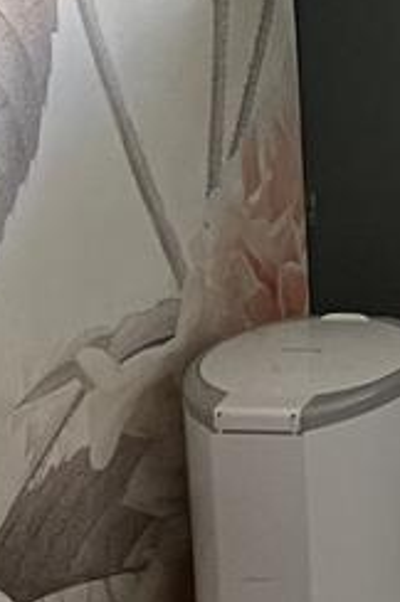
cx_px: 1074
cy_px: -225
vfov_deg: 12.0
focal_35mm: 166
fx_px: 2774
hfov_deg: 7.5
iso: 125
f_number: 1.6
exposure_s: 1/70
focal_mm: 4.2
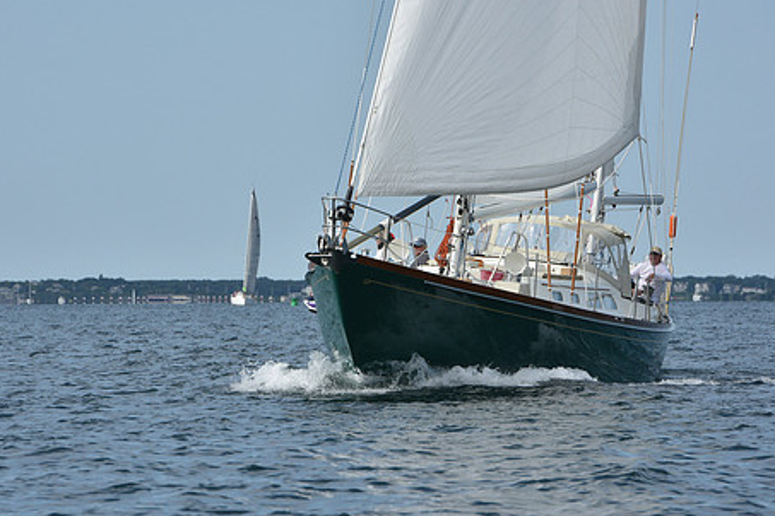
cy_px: 216
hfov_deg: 8.0
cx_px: 352
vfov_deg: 5.4
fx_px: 5511
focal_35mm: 256
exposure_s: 1/1250
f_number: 9
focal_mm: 200
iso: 320
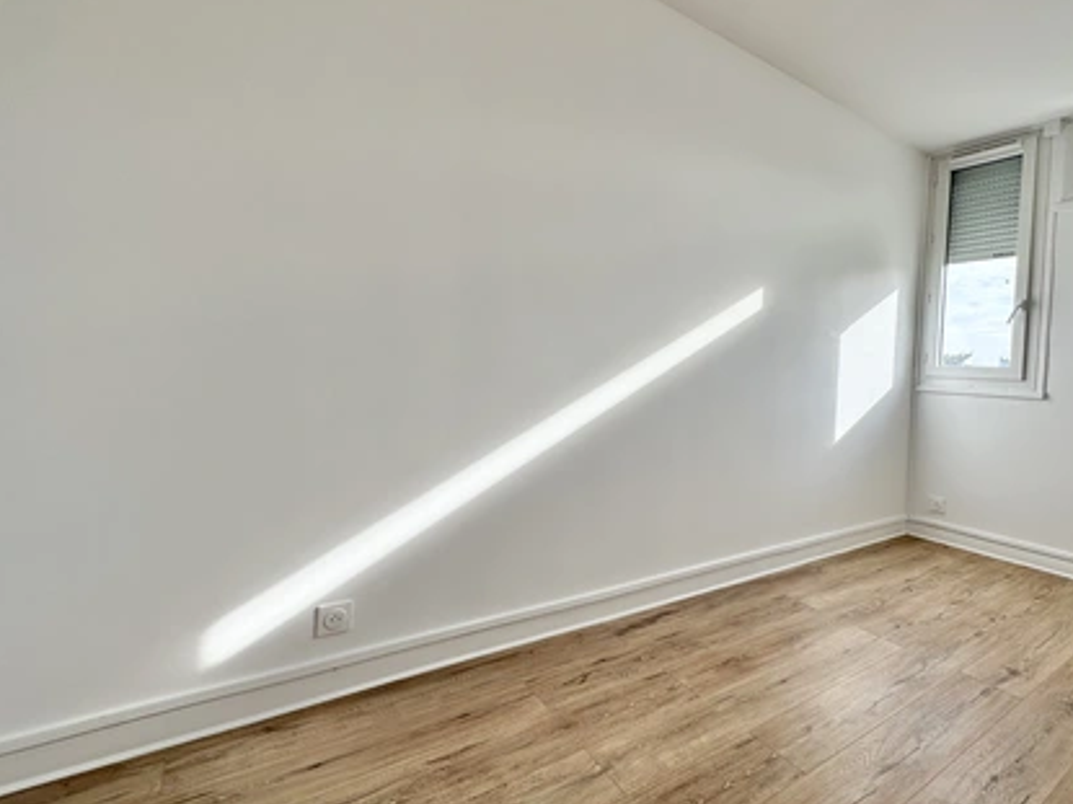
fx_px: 558
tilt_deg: -1.0
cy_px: 377
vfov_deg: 71.5
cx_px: 643
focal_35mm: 18
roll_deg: -2.7
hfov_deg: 86.7
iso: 40
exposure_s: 1/306
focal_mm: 2.22
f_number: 2.2
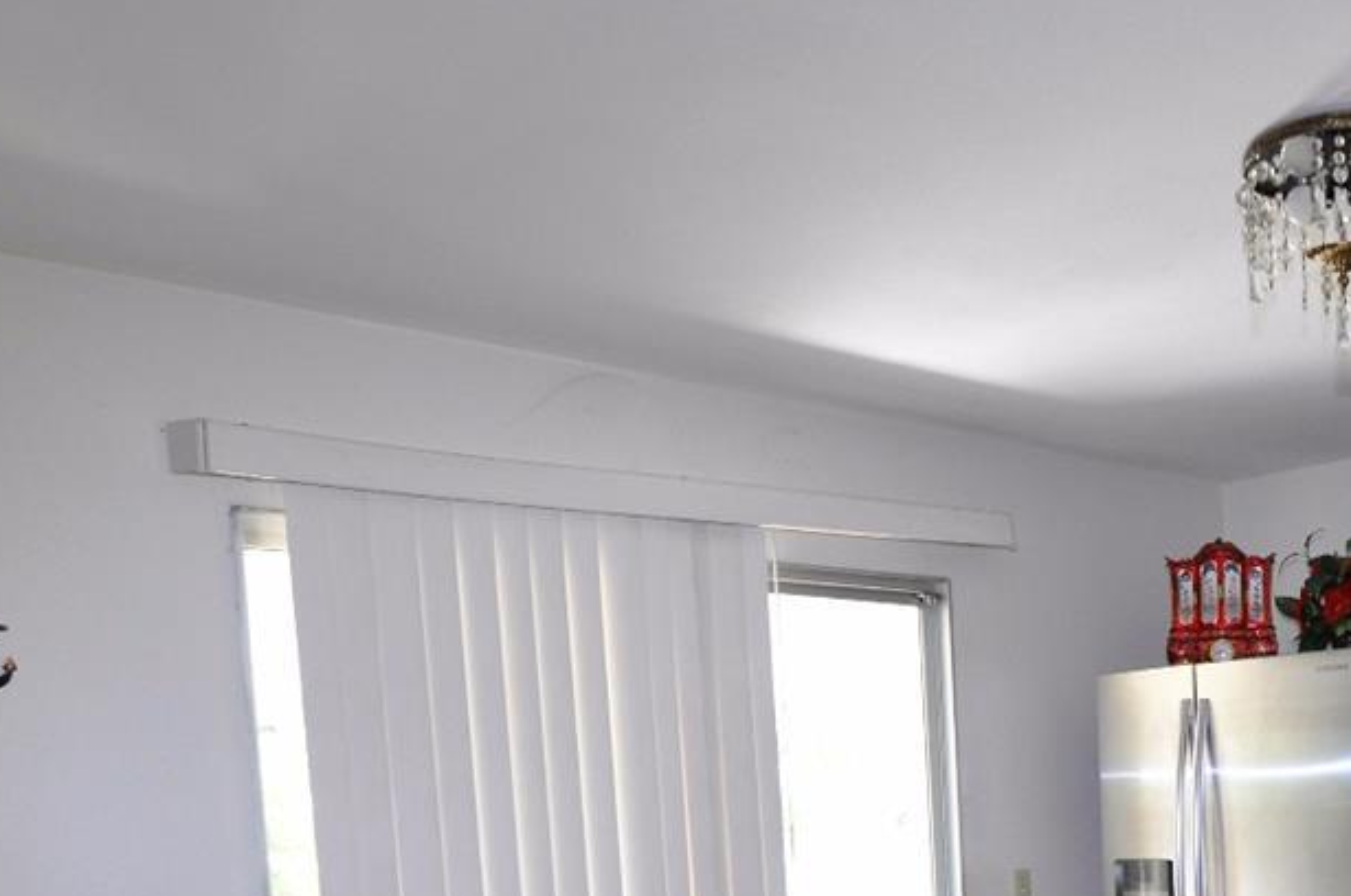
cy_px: 965
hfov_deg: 44.4
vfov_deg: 30.0
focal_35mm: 40
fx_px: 1507
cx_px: 1193
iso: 800
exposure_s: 1/50
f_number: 3.5
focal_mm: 11
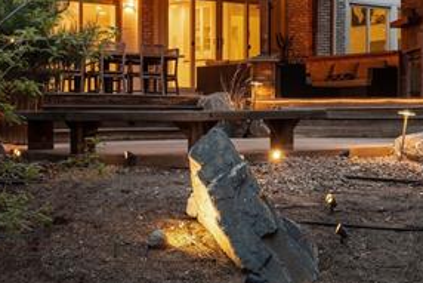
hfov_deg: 26.6
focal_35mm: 76
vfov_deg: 17.4
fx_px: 893
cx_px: 241
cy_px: -19
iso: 400
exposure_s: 1/2.5
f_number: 8
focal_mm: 34
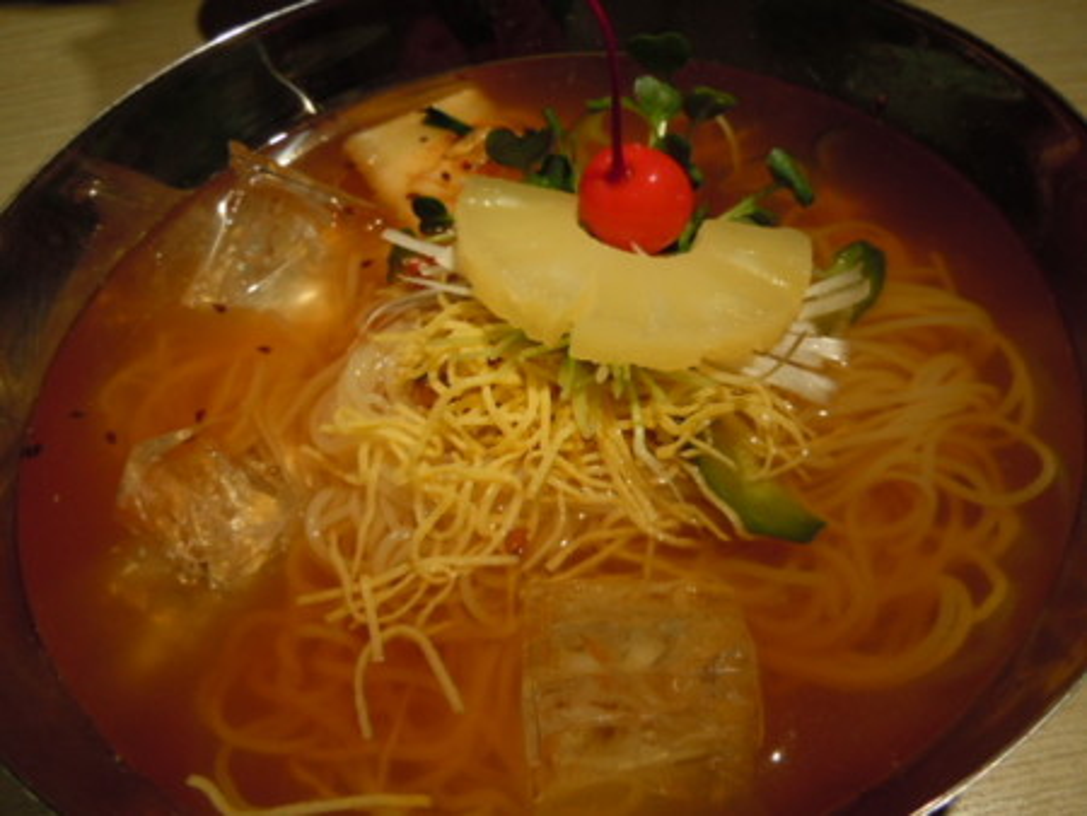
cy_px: 408
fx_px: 943
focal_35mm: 30
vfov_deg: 46.8
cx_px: 544
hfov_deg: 59.9
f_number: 3.5
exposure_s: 1/125
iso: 250
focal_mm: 5.4
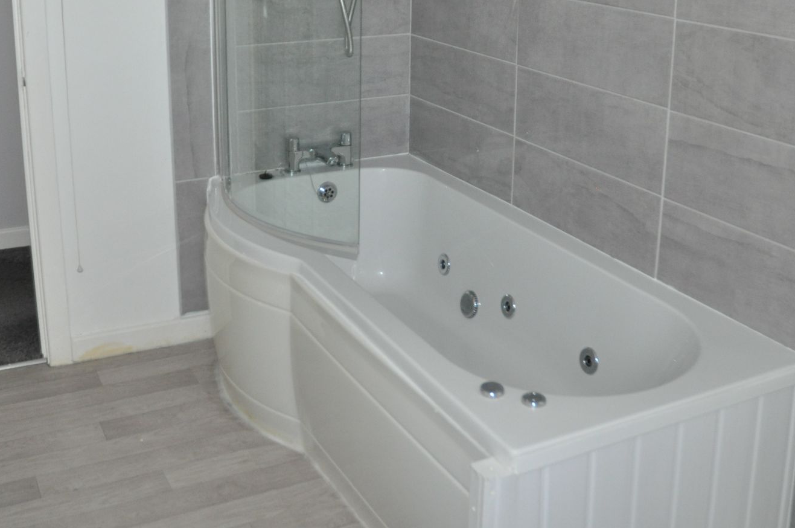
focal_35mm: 42
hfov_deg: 46.3
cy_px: 147
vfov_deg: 31.4
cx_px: 345
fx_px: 926
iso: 800
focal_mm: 18
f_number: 3.5
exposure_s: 1/60
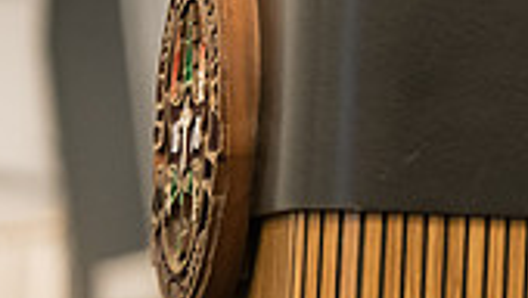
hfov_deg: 4.4
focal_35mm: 483
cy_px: -197
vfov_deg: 2.5
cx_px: 863
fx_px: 6769
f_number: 3.2
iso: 3200
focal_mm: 135
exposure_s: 1/200
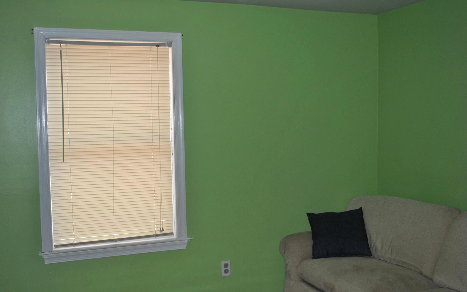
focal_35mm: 38
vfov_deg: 33.6
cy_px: 161
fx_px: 484
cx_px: 228
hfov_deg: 51.5
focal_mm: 24
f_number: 4
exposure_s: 1/60
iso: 200
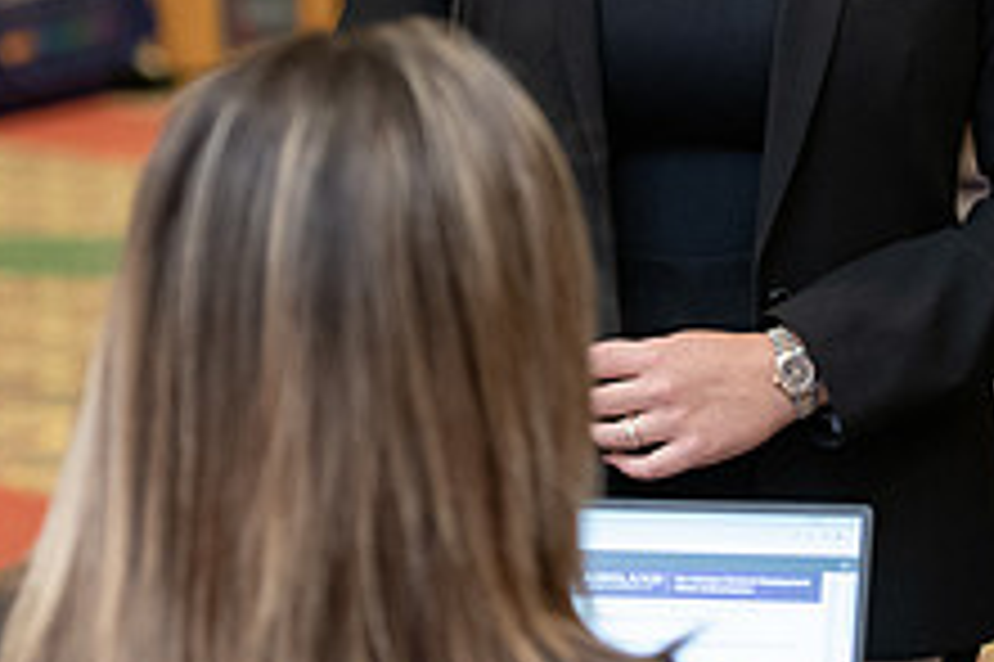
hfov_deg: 11.2
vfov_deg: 7.4
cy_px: -20
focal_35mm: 184
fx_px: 5077
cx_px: 733
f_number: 2.8
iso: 1600
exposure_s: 1/200
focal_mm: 70
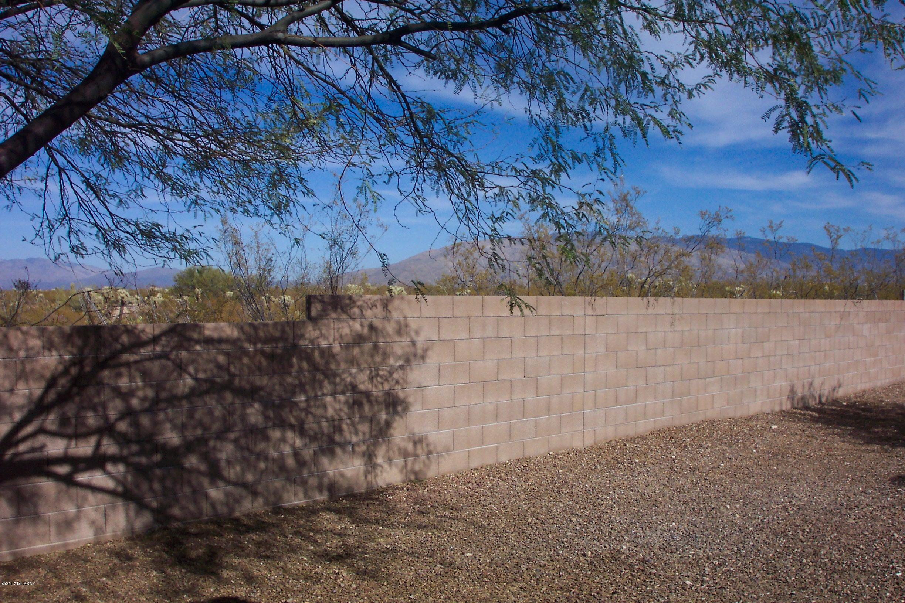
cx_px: 452
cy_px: 302
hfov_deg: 54.4
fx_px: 880
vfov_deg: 37.9
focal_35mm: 35
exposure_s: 1/350
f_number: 9.5
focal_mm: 7.5
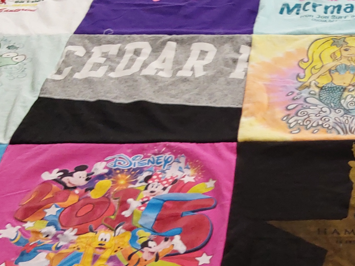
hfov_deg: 27.8
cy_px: 191
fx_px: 687
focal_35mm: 67
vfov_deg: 21.8
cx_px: 327
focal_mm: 2.91
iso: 100
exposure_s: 1/50
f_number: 1.9
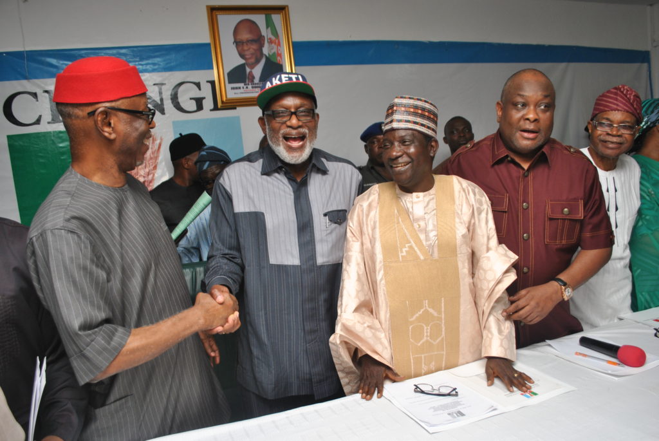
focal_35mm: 27
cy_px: 220
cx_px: 330
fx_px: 495
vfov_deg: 48.0
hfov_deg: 67.3
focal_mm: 18
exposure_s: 1/60
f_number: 4
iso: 200
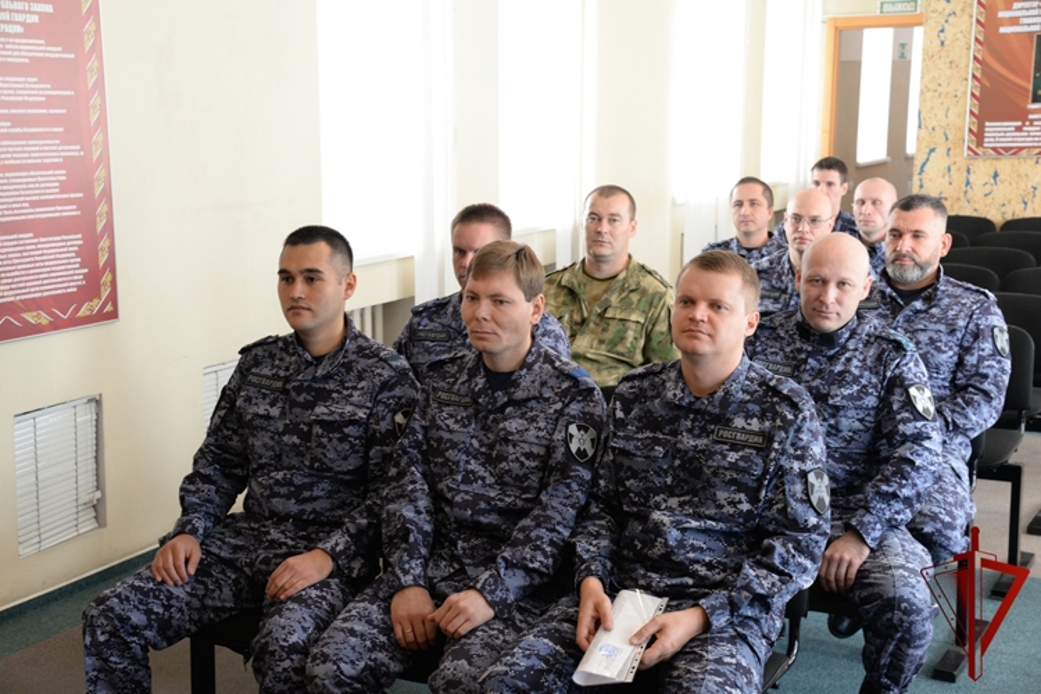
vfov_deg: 24.6
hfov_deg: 36.2
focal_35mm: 55
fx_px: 1590
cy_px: 347
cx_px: 520
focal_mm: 55
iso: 2000
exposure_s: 1/125
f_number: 6.3
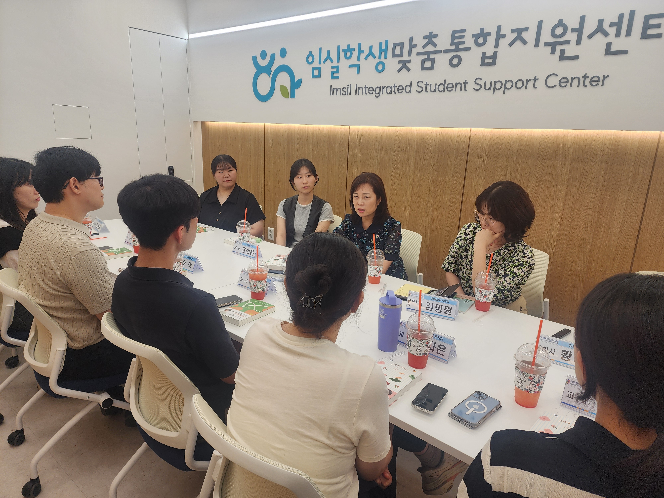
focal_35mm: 23
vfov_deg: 58.9
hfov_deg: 73.9
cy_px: 249
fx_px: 441
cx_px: 332
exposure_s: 1/120
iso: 32
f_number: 1.8
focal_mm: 6.4
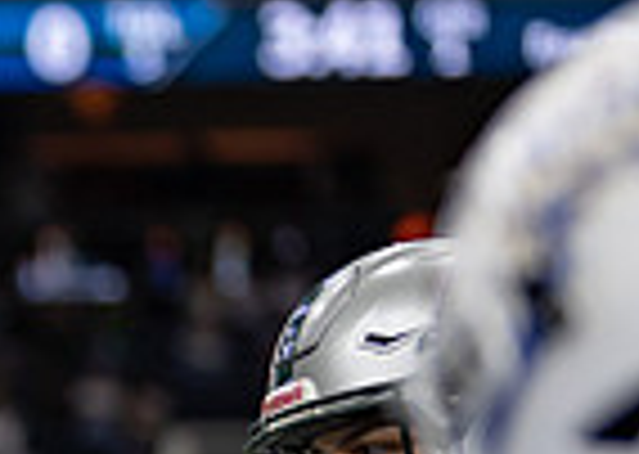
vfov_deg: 5.4
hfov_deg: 7.5
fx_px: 4784
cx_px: -278
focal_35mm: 264
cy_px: 671
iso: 250
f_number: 1.2
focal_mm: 50
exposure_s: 1/1000
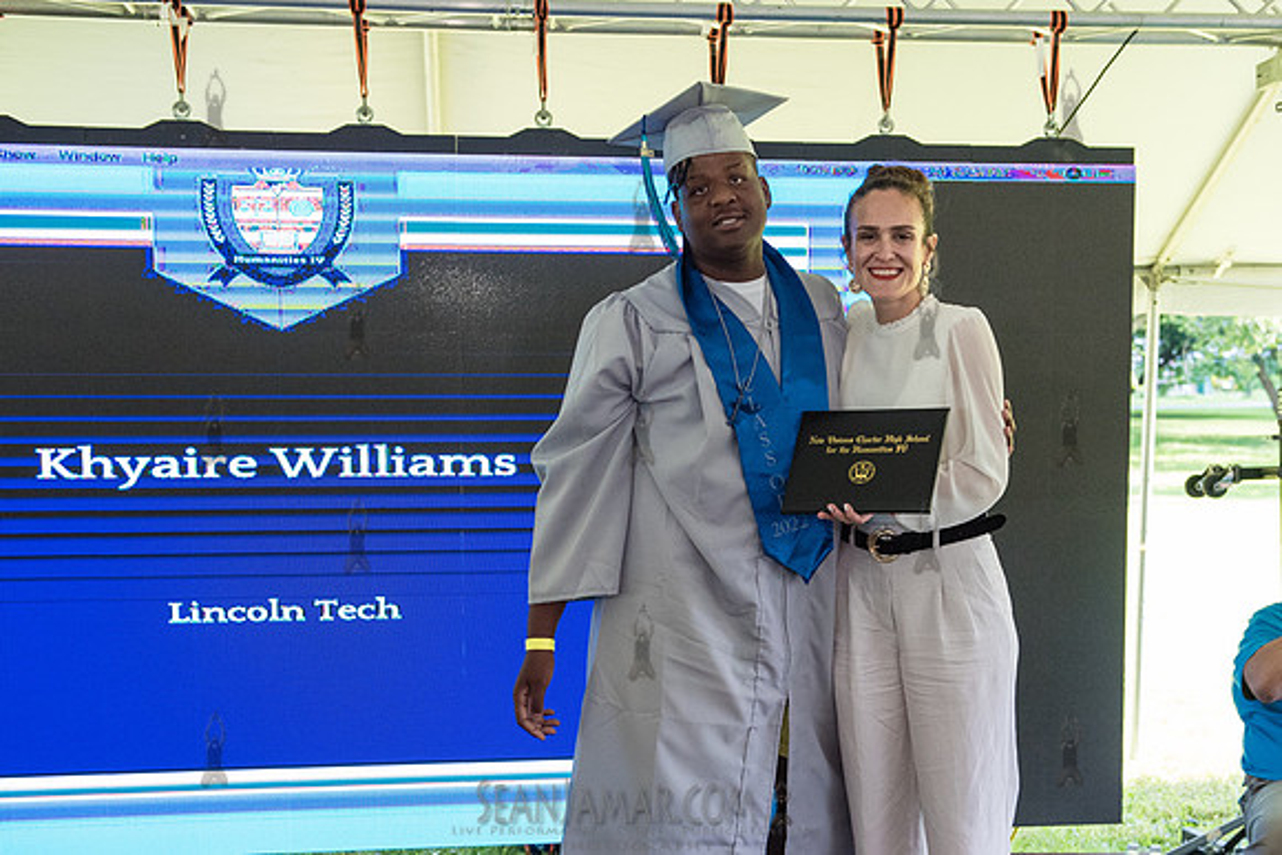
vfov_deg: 25.5
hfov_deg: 37.4
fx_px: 1887
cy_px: 533
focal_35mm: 53
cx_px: 748
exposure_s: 1/800
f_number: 4
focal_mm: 38
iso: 2500
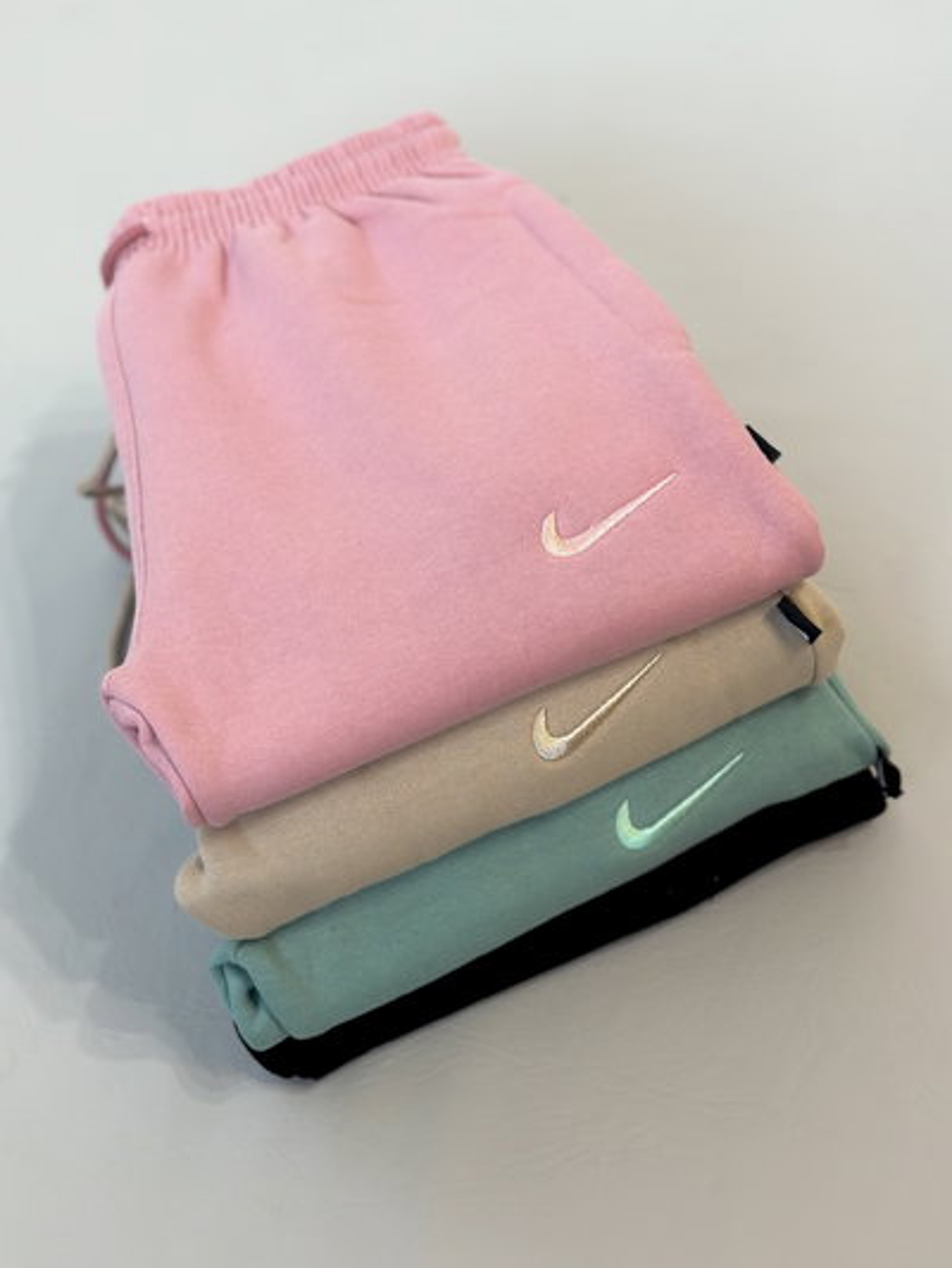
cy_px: 634
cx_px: 476
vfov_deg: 39.6
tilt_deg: -47.4
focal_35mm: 48
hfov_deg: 30.3
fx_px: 1759
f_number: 1.78
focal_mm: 6.86
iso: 125
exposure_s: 1/100
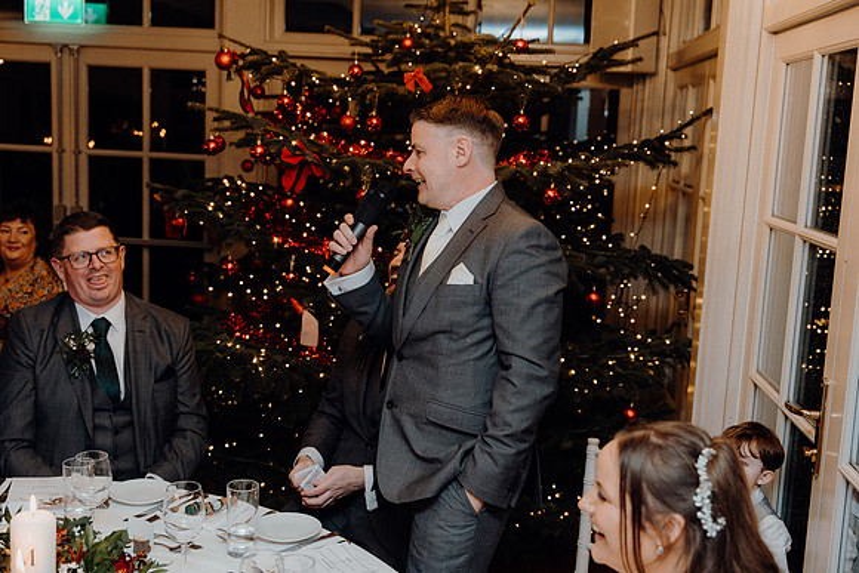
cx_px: 430
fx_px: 1002
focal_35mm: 42
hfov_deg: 46.4
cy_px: 286
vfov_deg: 31.9
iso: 2500
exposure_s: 1/160
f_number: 3.5
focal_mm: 42
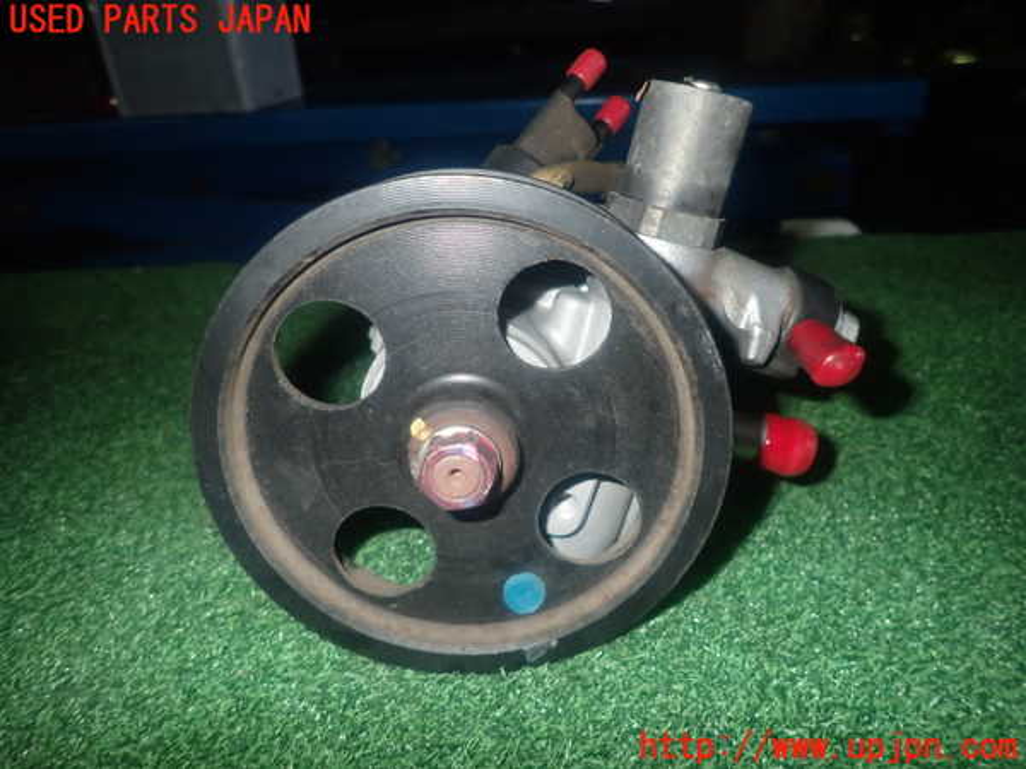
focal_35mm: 25
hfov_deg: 69.4
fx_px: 741
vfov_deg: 54.9
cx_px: 513
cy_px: 384
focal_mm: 4.5
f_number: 5.6
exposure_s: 1/30
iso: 400
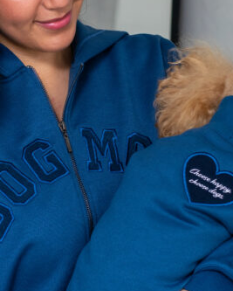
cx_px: 122
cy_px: 138
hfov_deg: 8.1
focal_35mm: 190
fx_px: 1636
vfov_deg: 10.2
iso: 200
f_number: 4.5
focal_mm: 50
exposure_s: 1/160
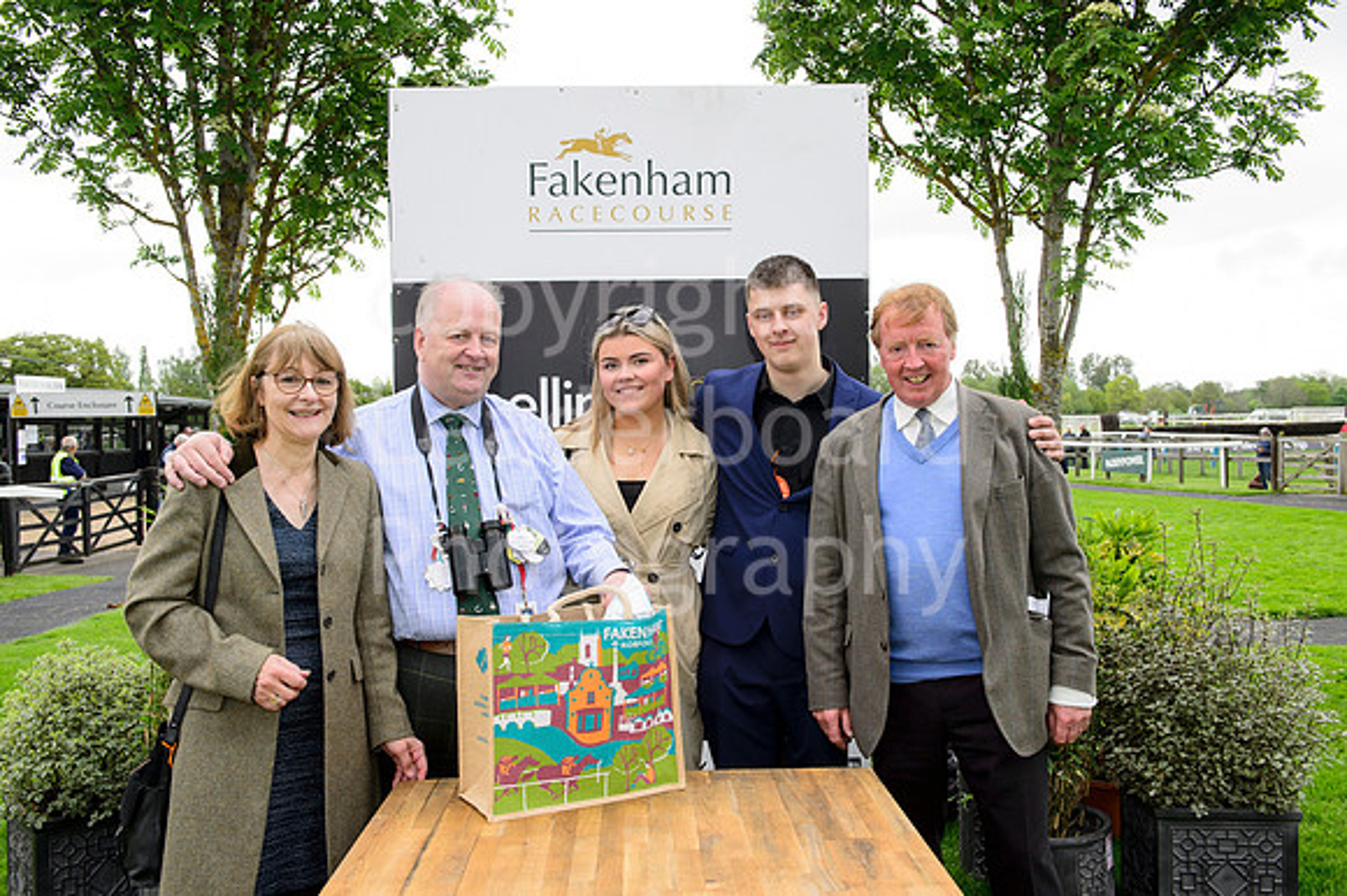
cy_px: 448
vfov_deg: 42.3
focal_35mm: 31
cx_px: 674
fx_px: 1159
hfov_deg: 60.3
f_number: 8
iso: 500
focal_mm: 31
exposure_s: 1/160
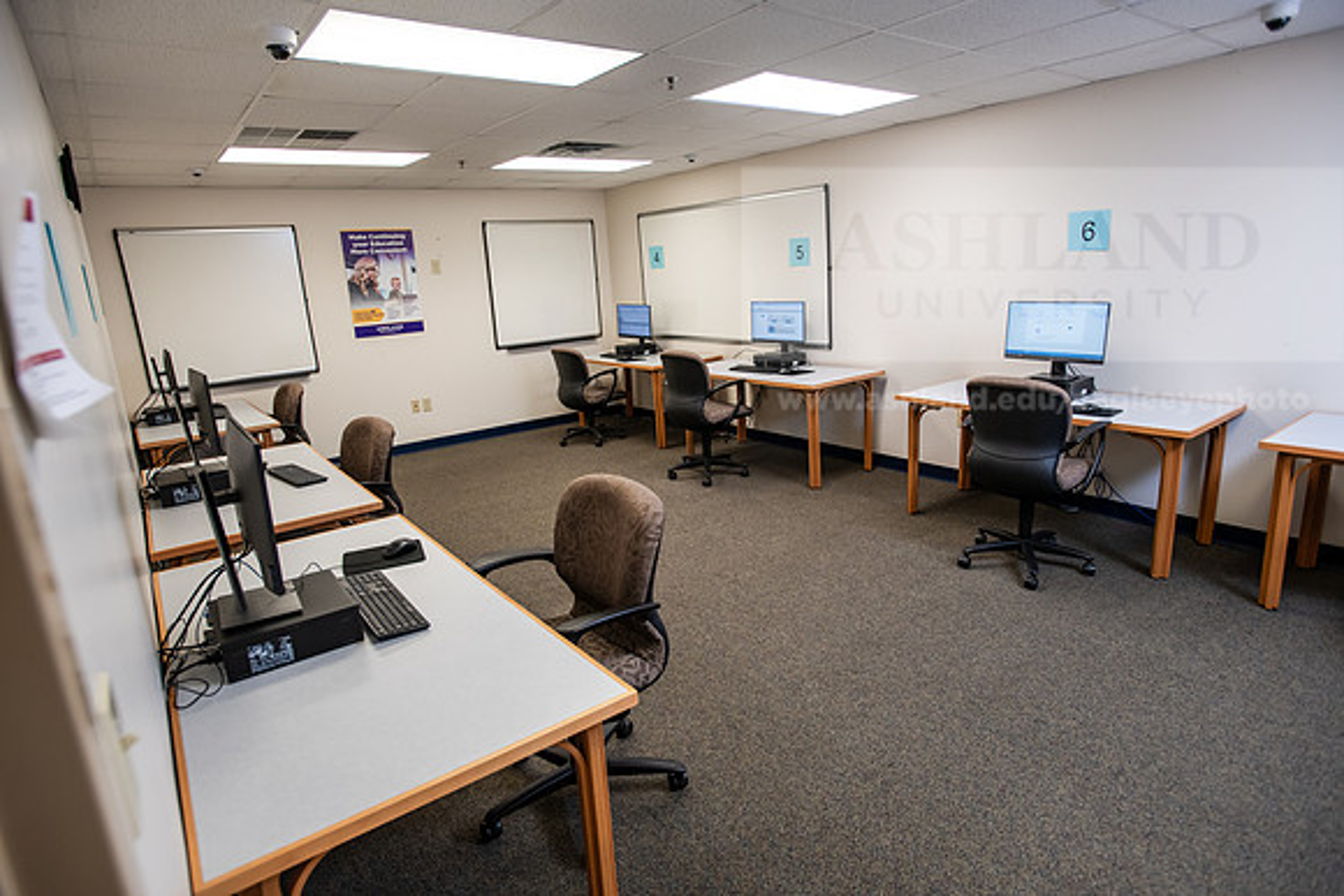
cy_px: 448
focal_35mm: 20
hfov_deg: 84.0
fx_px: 747
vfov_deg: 62.0
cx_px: 672
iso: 800
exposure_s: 1/160
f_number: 4
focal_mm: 20
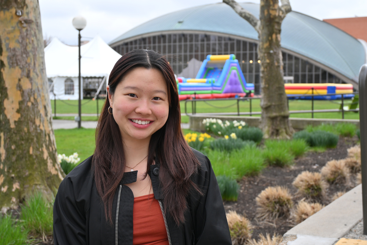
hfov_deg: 37.9
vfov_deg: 25.8
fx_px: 535
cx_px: 184
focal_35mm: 52
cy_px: 122
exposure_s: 1/400
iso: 200
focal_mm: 35
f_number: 5.3
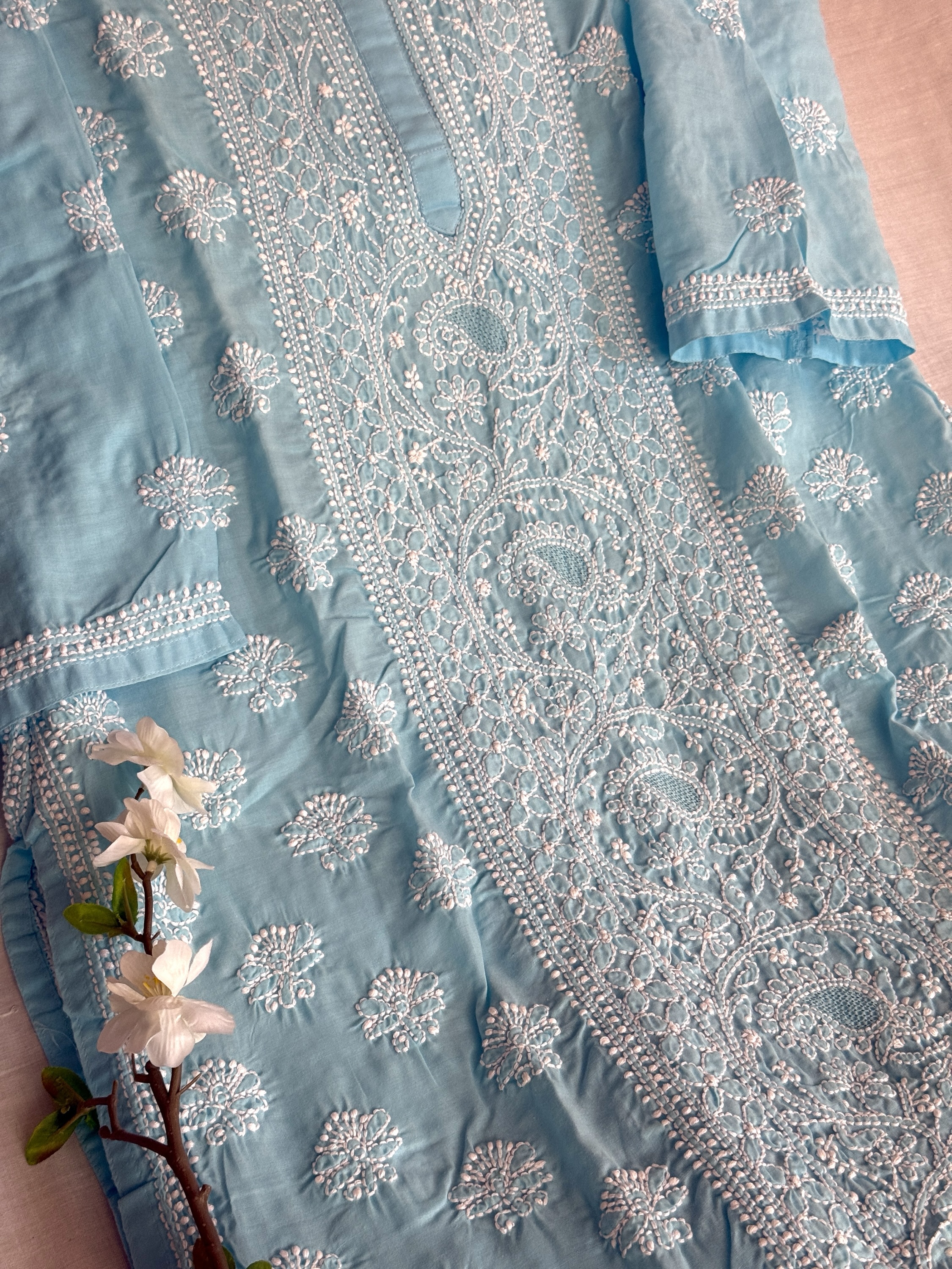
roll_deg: +2.3
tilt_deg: -35.3
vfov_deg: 39.7
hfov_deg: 30.3
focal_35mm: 48
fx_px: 1760
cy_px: 634
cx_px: 476
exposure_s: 1/76
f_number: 1.78
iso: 100
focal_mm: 6.76
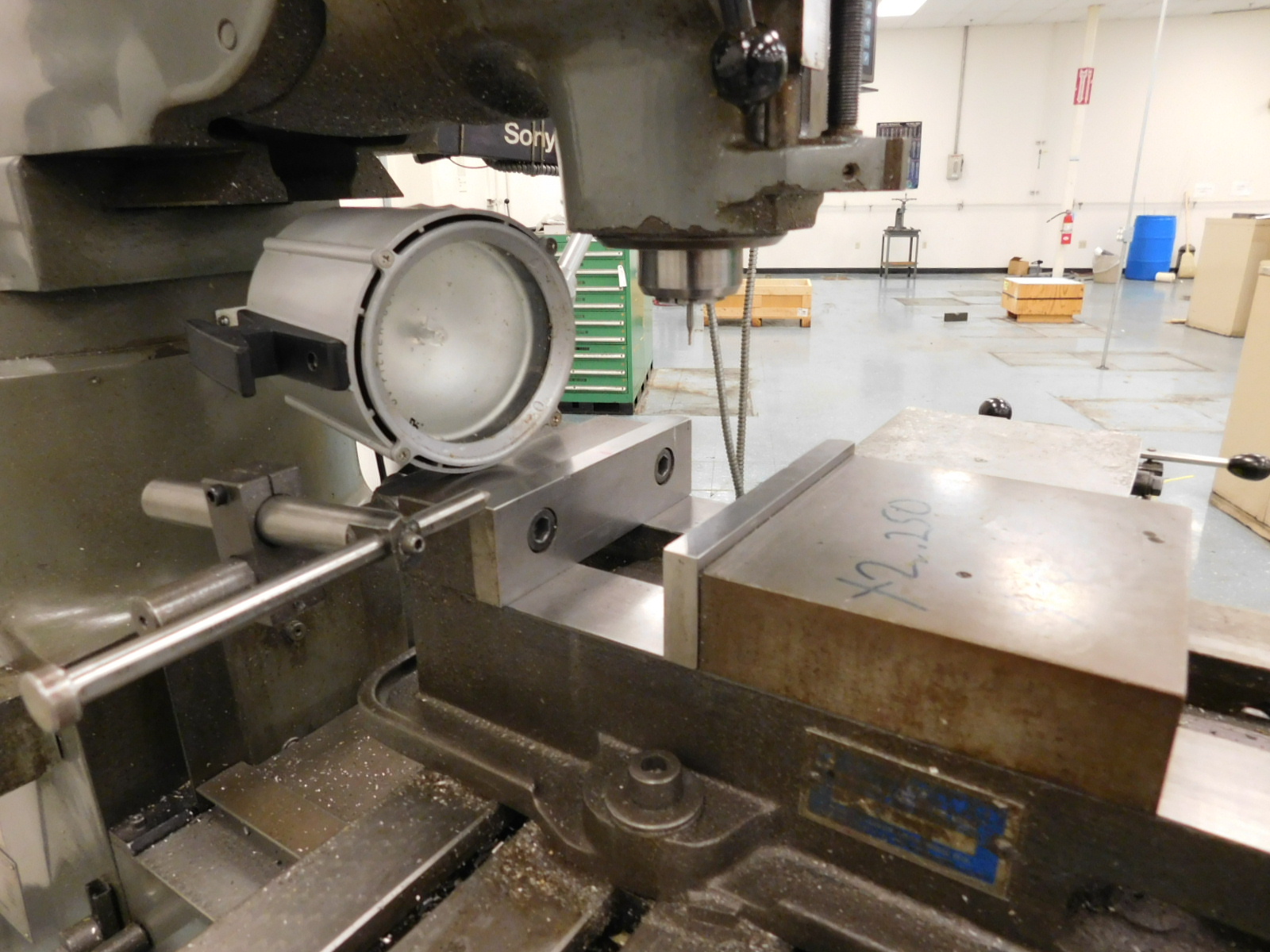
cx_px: 635
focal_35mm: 23
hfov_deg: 73.9
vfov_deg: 58.9
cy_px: 476
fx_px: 844
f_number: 3
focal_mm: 4
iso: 320
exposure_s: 1/30
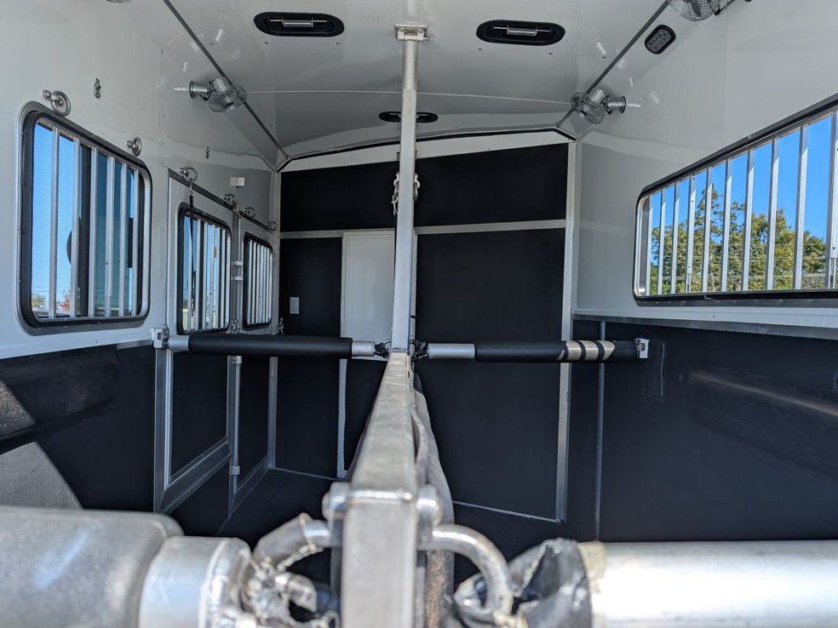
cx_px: 412
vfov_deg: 54.9
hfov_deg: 69.4
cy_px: 321
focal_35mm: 25
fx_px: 605
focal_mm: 6.9
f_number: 1.68
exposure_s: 1/1119
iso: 16
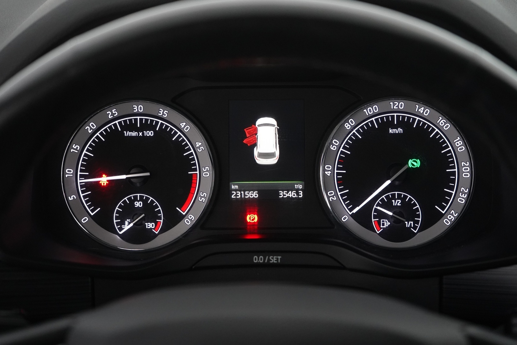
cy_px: 172
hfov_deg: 28.8
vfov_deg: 19.5
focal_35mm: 70
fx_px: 1005
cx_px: 258
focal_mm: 70
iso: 5000
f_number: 5.6
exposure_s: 1/40
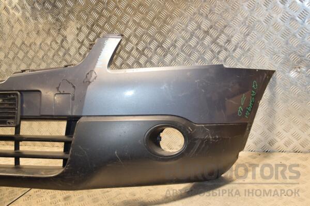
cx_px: 155
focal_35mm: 45
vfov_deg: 29.9
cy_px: 103
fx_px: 387
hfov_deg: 43.6
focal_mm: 30
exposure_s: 1/200
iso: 800
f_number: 5
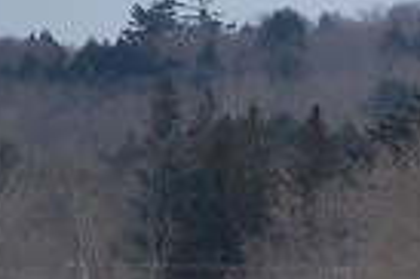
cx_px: 740
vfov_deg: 1.5
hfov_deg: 2.3
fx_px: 10441
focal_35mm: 896
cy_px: 619
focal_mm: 116
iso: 200
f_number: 6.3
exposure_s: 1/640
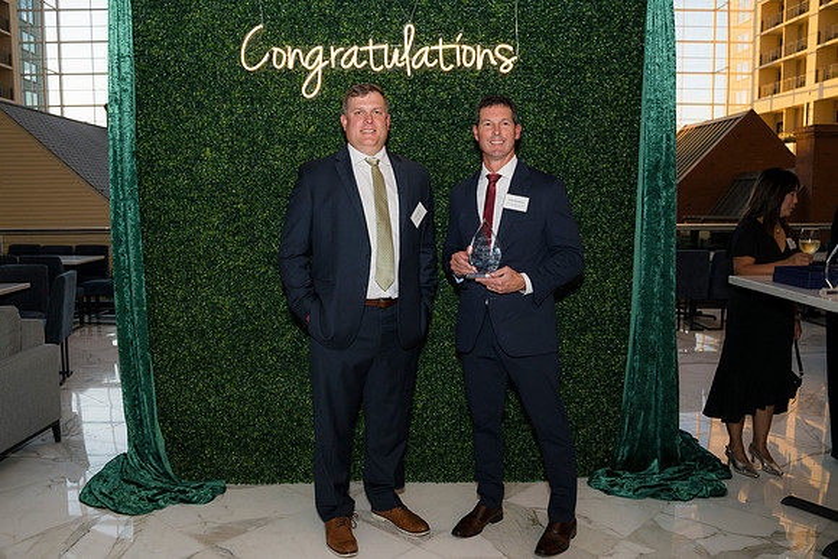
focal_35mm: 30
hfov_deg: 61.9
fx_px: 698
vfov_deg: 43.6
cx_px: 419
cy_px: 280
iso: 400
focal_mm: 30
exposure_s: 1/160
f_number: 5
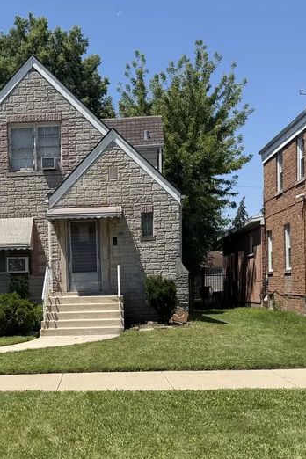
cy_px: 307
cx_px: 55
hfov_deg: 26.9
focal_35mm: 49
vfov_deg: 39.8
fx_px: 625
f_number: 1.78
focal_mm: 6.76
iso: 80
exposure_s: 1/4673
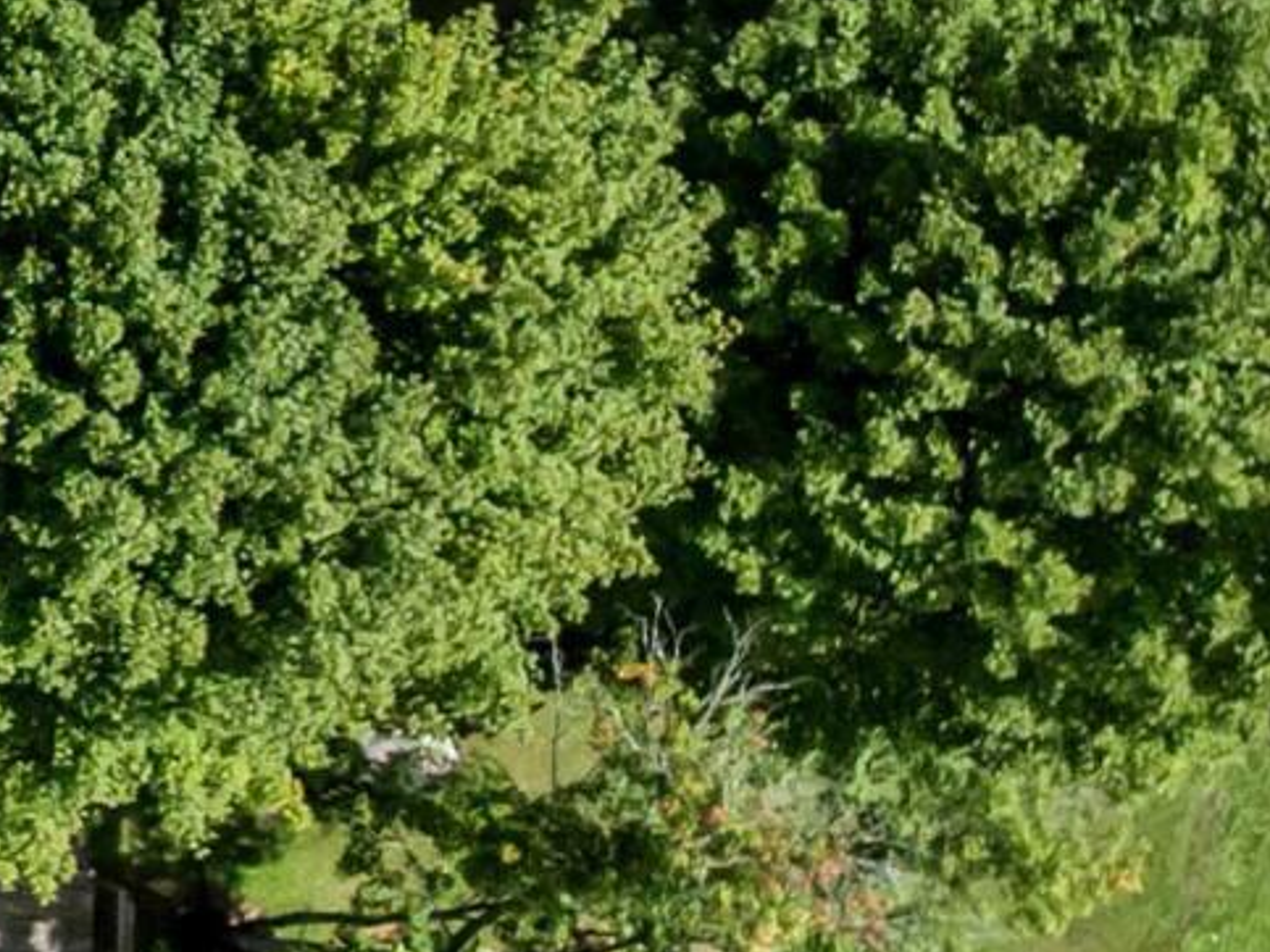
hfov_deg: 10.2
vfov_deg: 9.7
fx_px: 5465
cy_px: -381
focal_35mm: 149
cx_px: -2395
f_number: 2.8
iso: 110
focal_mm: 12.29
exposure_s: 1/120
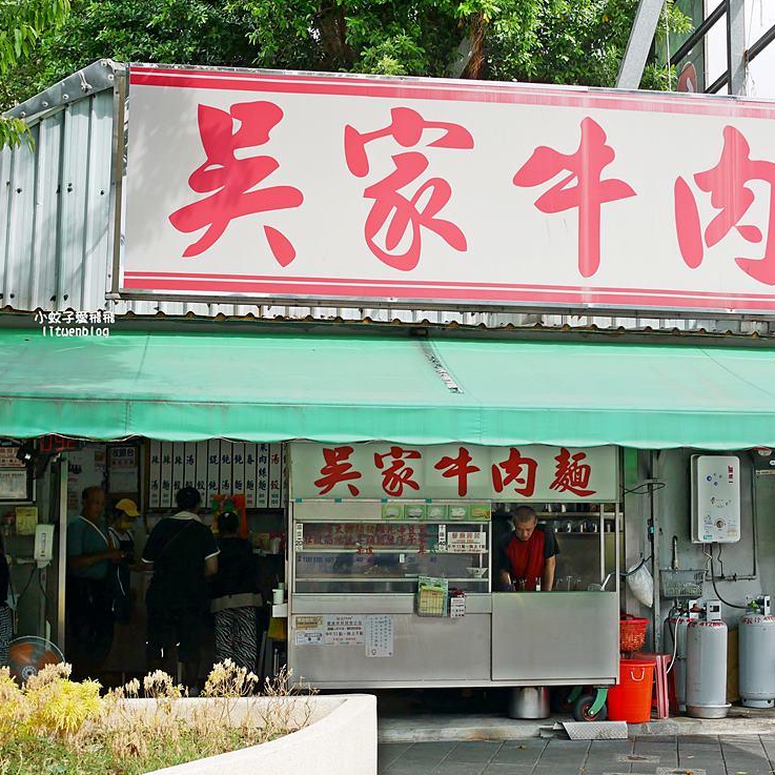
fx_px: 1520
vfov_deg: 28.6
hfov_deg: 28.5
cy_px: 389
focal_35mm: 60
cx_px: 478
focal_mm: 25
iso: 200
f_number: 3.5
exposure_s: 1/1300
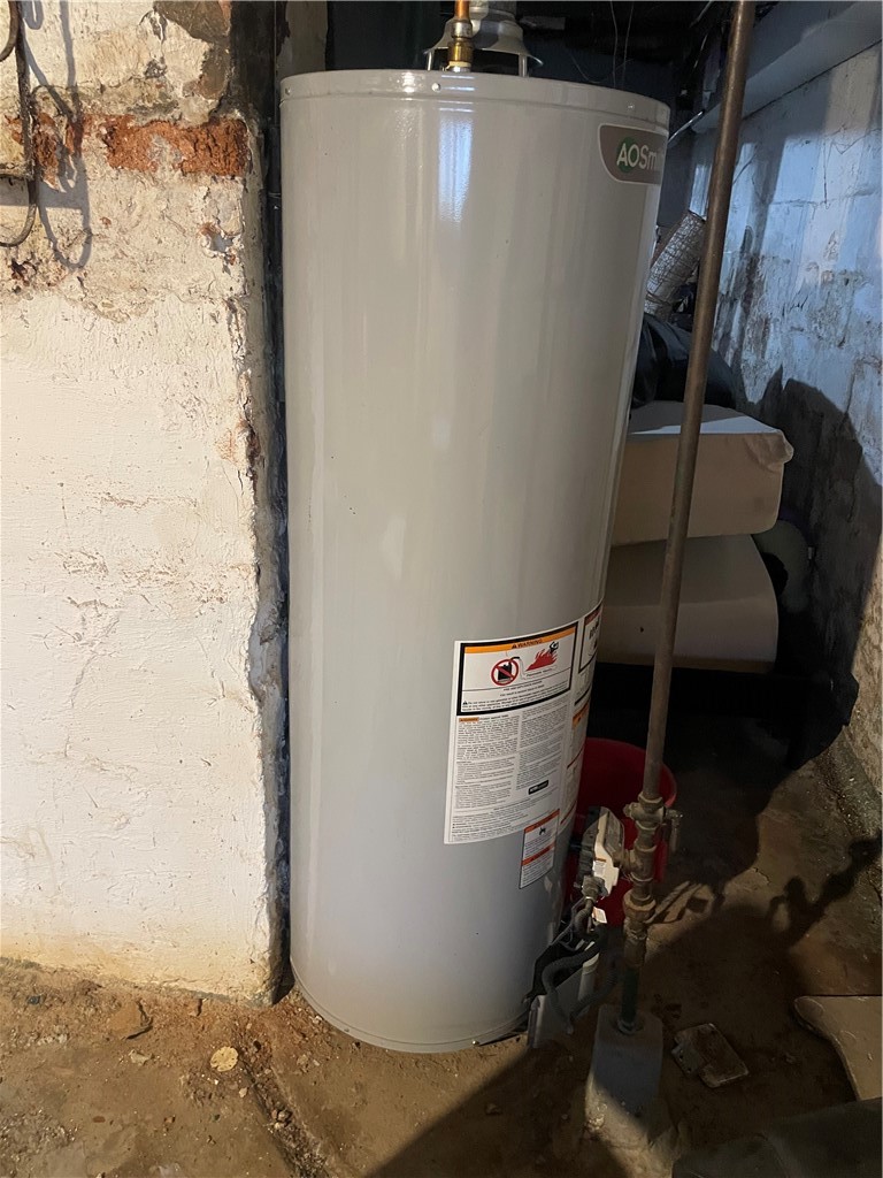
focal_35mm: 26
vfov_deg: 67.3
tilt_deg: -22.2
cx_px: 442
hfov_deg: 53.1
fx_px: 884
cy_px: 589
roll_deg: -3.4
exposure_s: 1/30
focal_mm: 4.2
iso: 500
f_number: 1.6
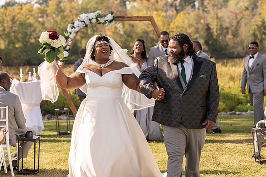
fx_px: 649
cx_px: 144
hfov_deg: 23.2
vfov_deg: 15.6
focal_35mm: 88
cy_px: 81
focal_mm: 81
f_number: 4
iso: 100
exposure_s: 1/500
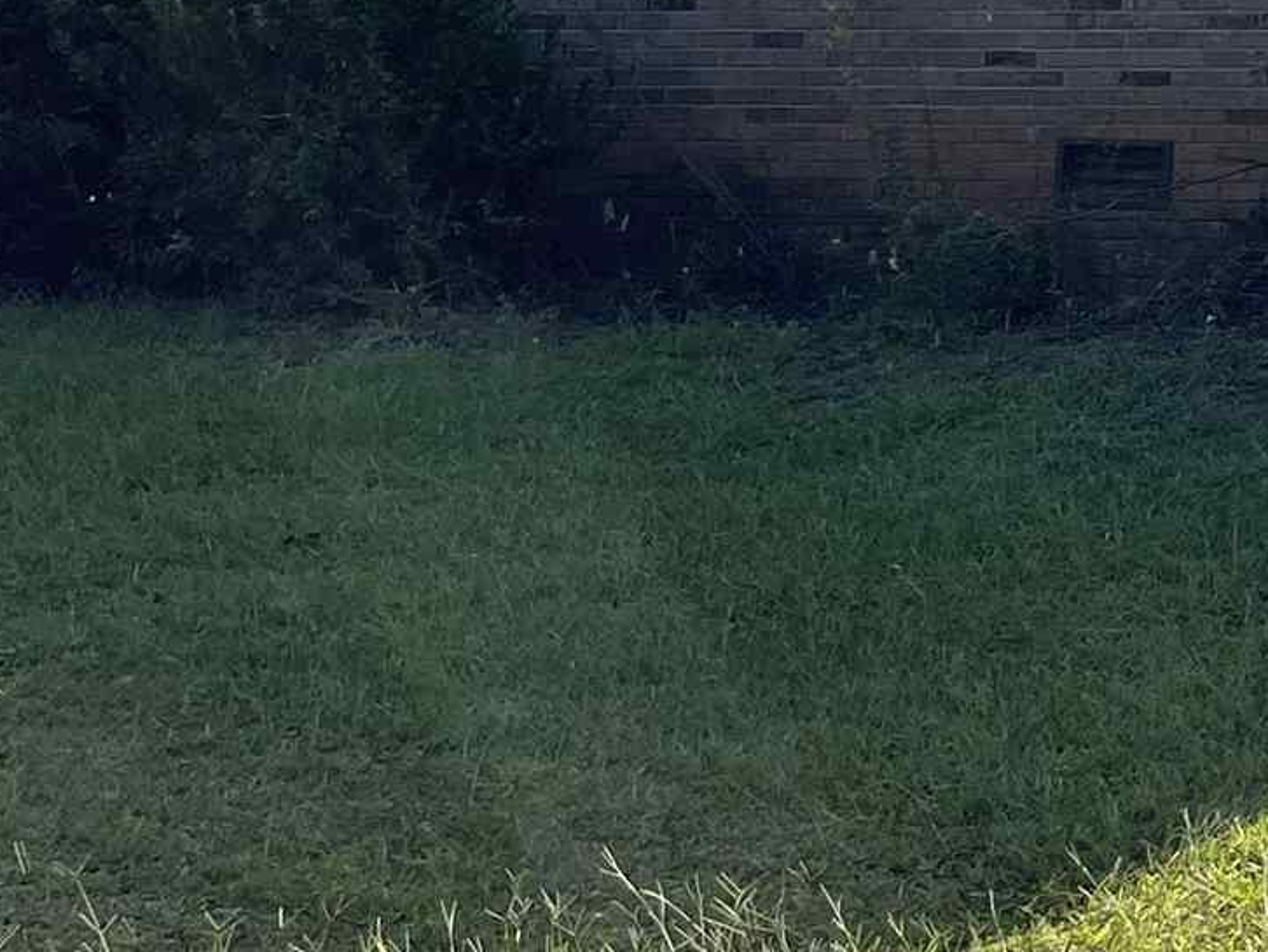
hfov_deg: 15.0
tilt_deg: +5.5
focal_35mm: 110
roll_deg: -0.8
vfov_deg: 13.0
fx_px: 4031
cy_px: -278
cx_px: 2447
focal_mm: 5.1
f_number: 1.6
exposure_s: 1/3559
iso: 32
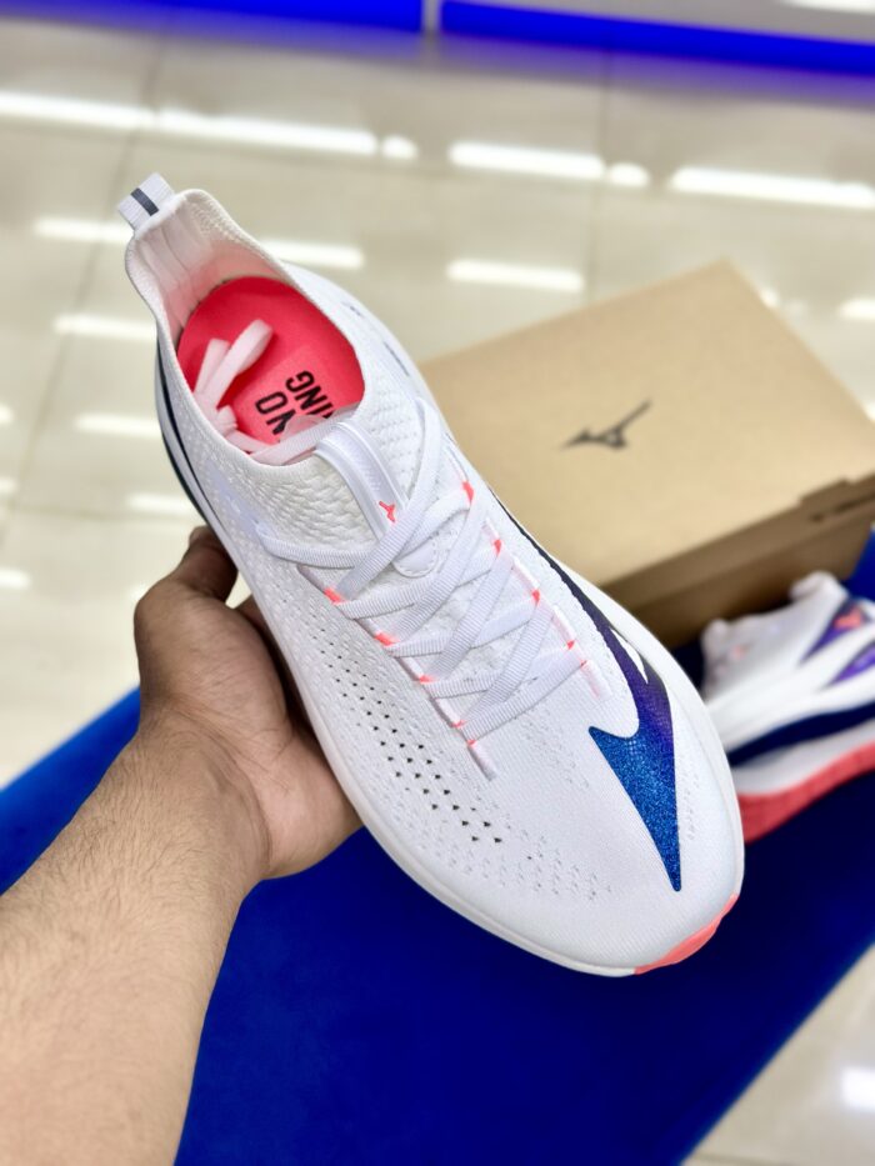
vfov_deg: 39.7
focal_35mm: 48
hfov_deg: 30.3
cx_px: 438
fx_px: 1617
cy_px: 583
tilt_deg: -54.4
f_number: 1.78
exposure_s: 1/163
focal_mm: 6.86
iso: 64
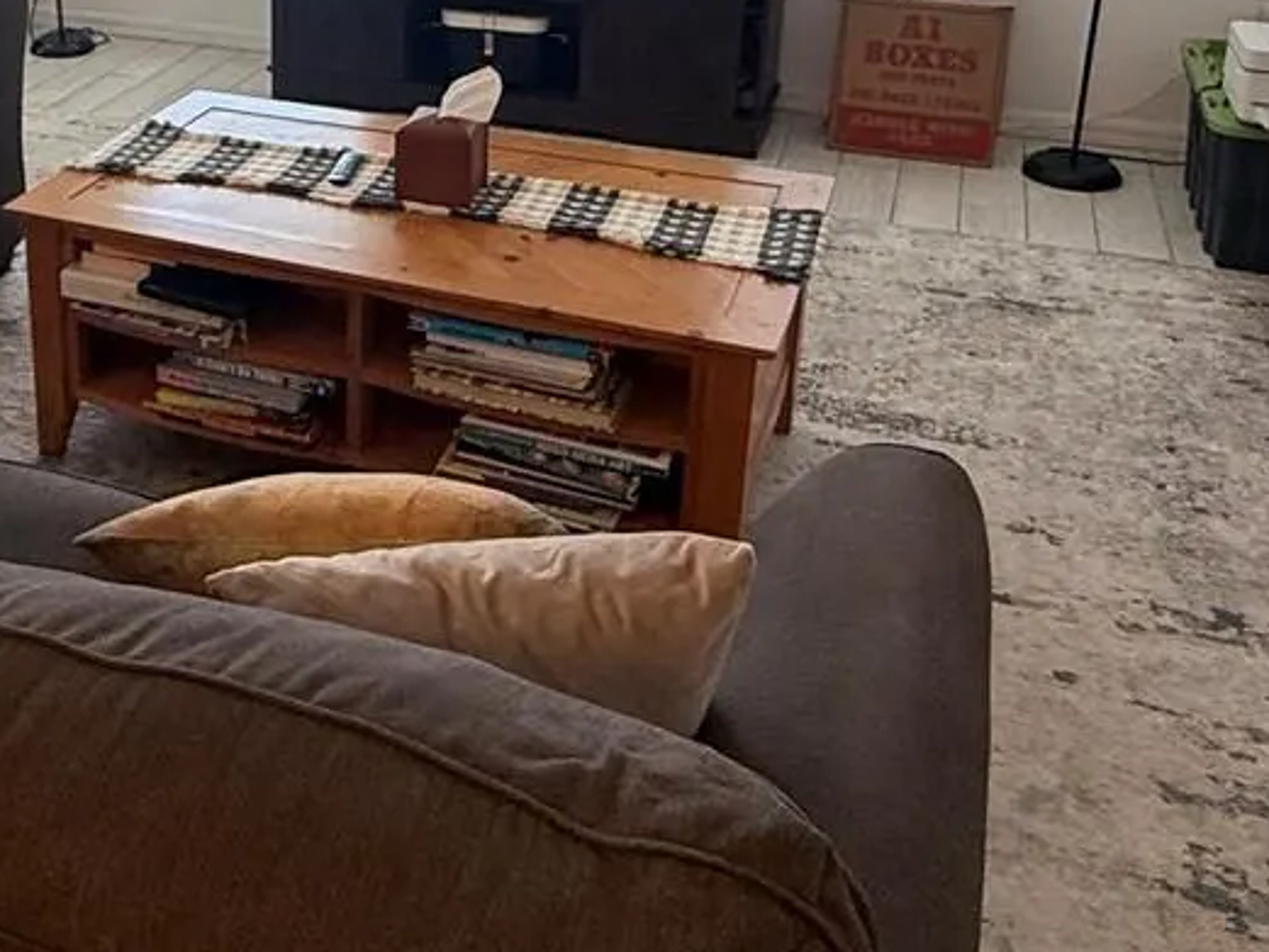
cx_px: 270
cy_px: 105
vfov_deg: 32.1
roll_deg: +1.8
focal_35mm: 43
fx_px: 1577
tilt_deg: -18.4
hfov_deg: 42.1
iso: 200
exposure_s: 1/120
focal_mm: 2.22
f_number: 2.2
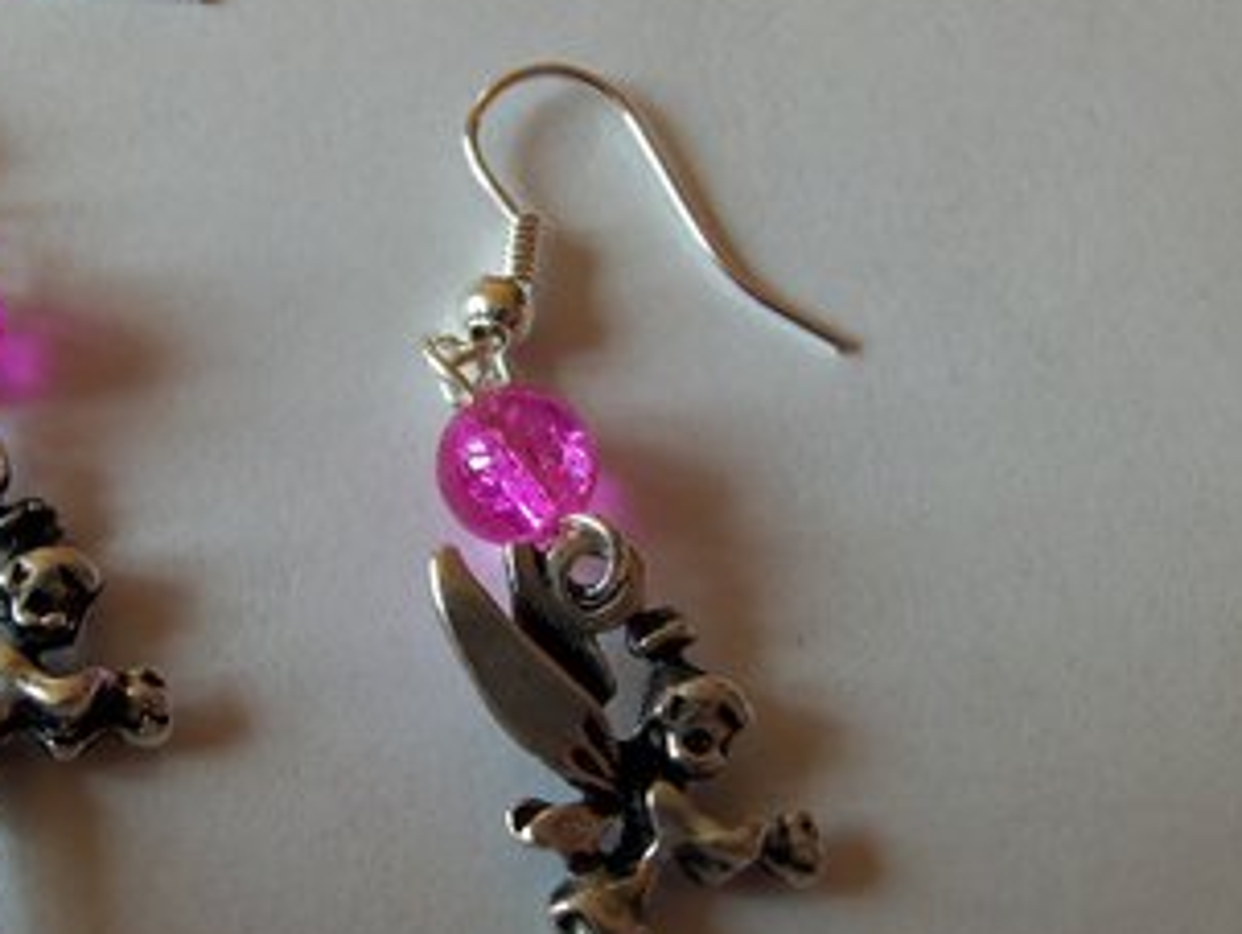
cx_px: 247
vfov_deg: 30.3
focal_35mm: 48
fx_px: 1724
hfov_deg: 38.2
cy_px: 512
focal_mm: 5.2
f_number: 3.4
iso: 80
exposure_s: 1/100
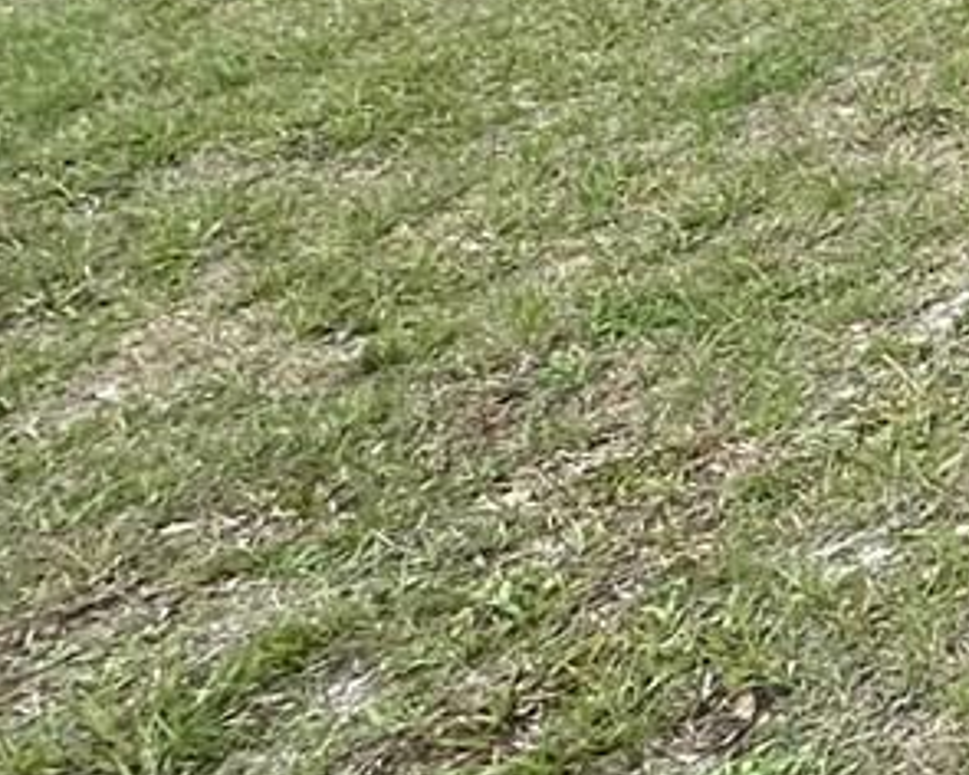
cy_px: -653
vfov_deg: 16.8
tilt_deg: -5.8
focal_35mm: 74
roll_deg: +1.8
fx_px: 2122
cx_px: 2378
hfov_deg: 14.7
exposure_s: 1/409
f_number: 2.2
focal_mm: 2.22
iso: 40
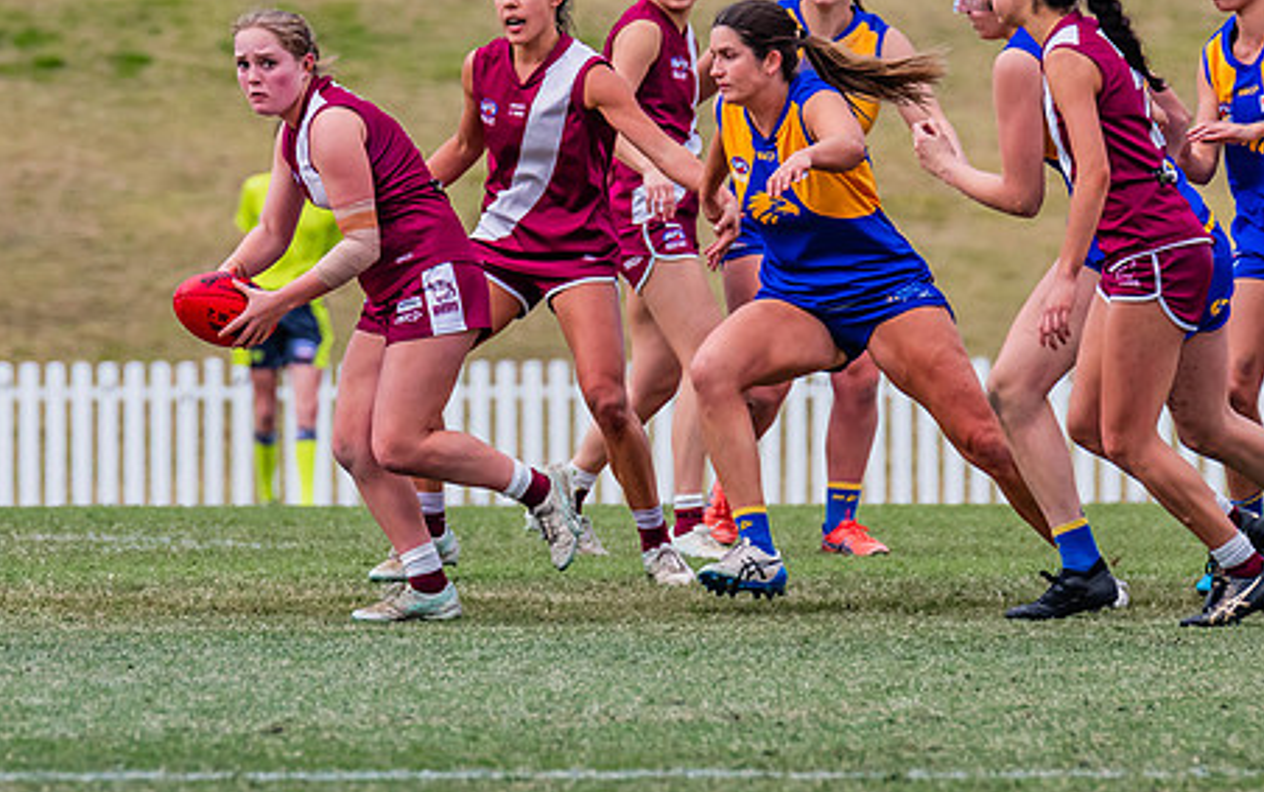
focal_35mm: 861
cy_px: 290
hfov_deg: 2.4
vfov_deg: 1.5
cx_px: 307
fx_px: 29675
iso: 800
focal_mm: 420
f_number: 8
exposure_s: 1/1600
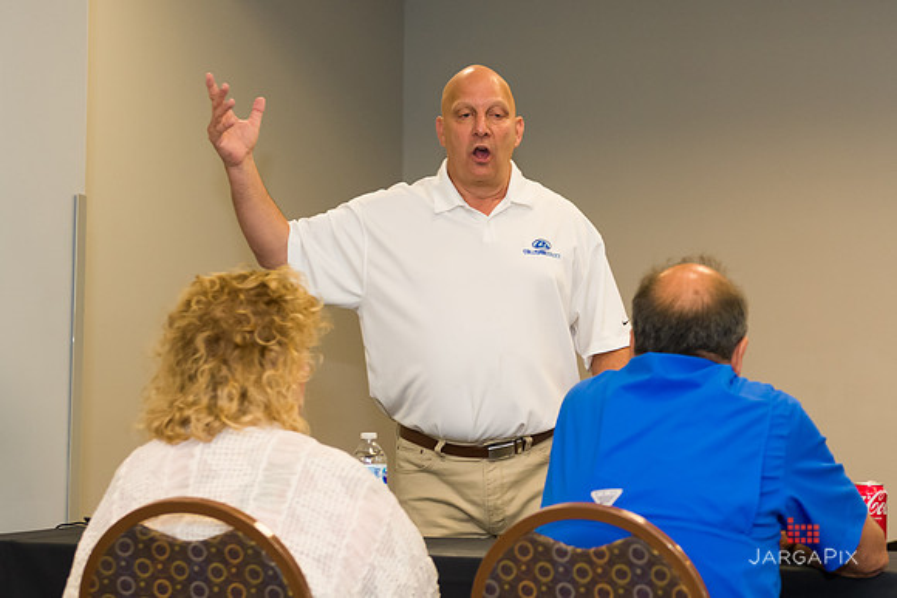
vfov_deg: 15.7
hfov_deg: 23.2
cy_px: 253
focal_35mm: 87
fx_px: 2171
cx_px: 634
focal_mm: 52
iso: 1000
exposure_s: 1/125
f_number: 3.2
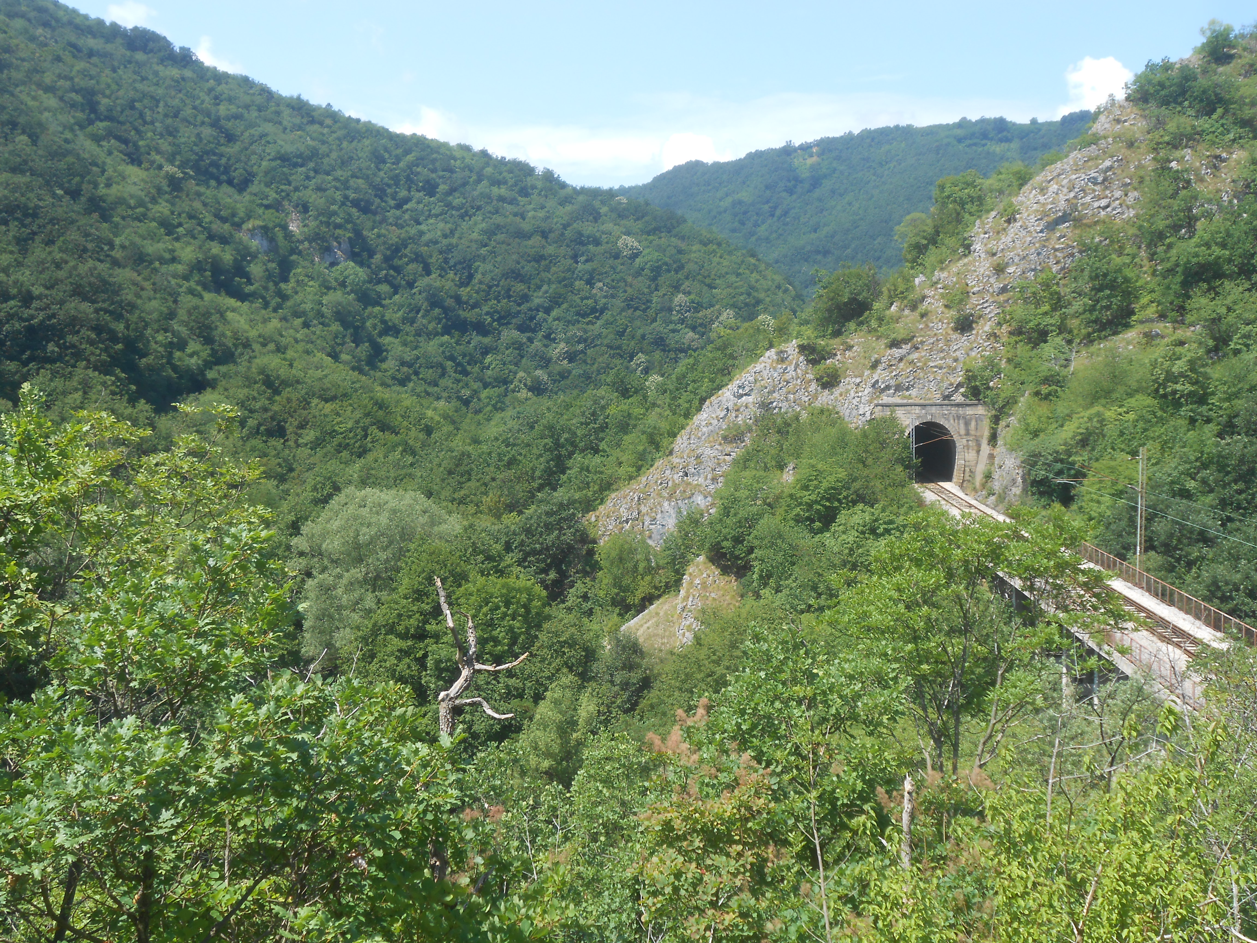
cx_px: 628
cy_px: 472
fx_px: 1380
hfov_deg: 49.0
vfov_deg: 37.7
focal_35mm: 38
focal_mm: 6.8
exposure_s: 1/320
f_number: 4.2
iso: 80
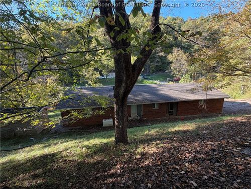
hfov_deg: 102.1
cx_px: 126
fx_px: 102
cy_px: 94
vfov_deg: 85.7
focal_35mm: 14
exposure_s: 1/121
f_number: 2.2
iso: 64
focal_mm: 2.22
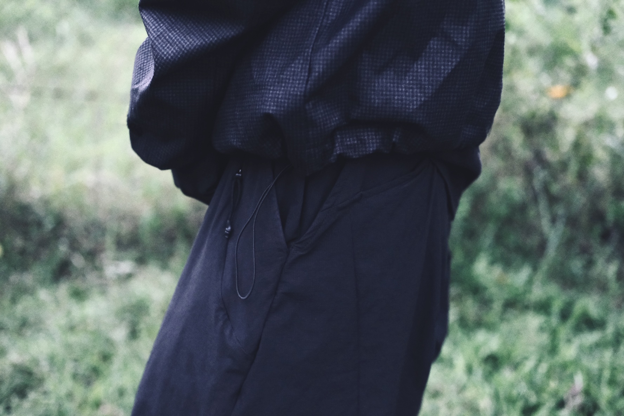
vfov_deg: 25.5
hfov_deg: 37.5
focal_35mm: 53
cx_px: 312
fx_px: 919
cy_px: 208
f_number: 2.2
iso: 6400
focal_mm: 35
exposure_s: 1/2000
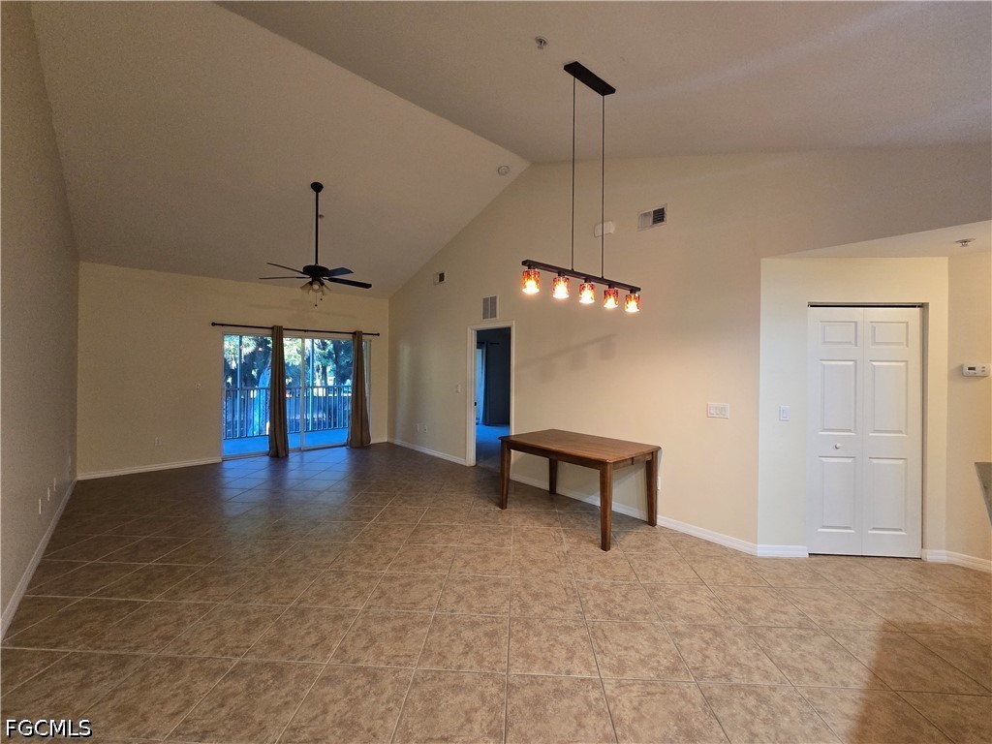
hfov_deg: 106.2
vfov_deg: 89.9
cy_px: 372
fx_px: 373
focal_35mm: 13
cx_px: 496
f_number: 2.2
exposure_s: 1/60
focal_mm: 2.2
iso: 400
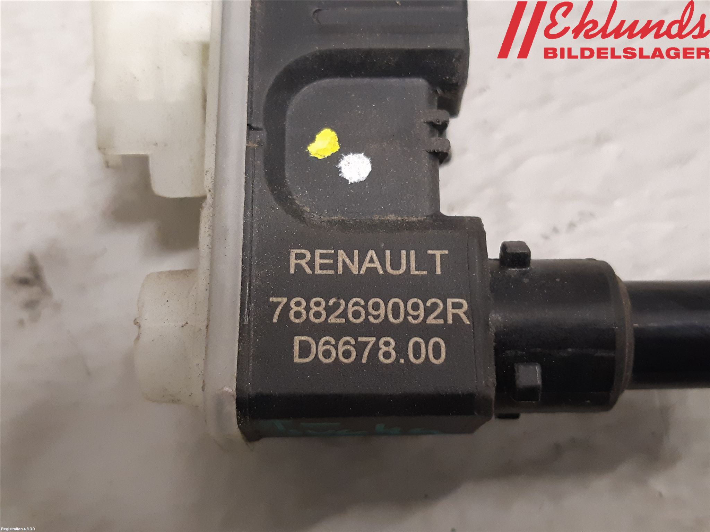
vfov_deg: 53.1
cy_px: 266
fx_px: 533
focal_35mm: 26
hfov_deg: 67.3
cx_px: 355
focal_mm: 3.93
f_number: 1.7
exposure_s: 1/33
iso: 200
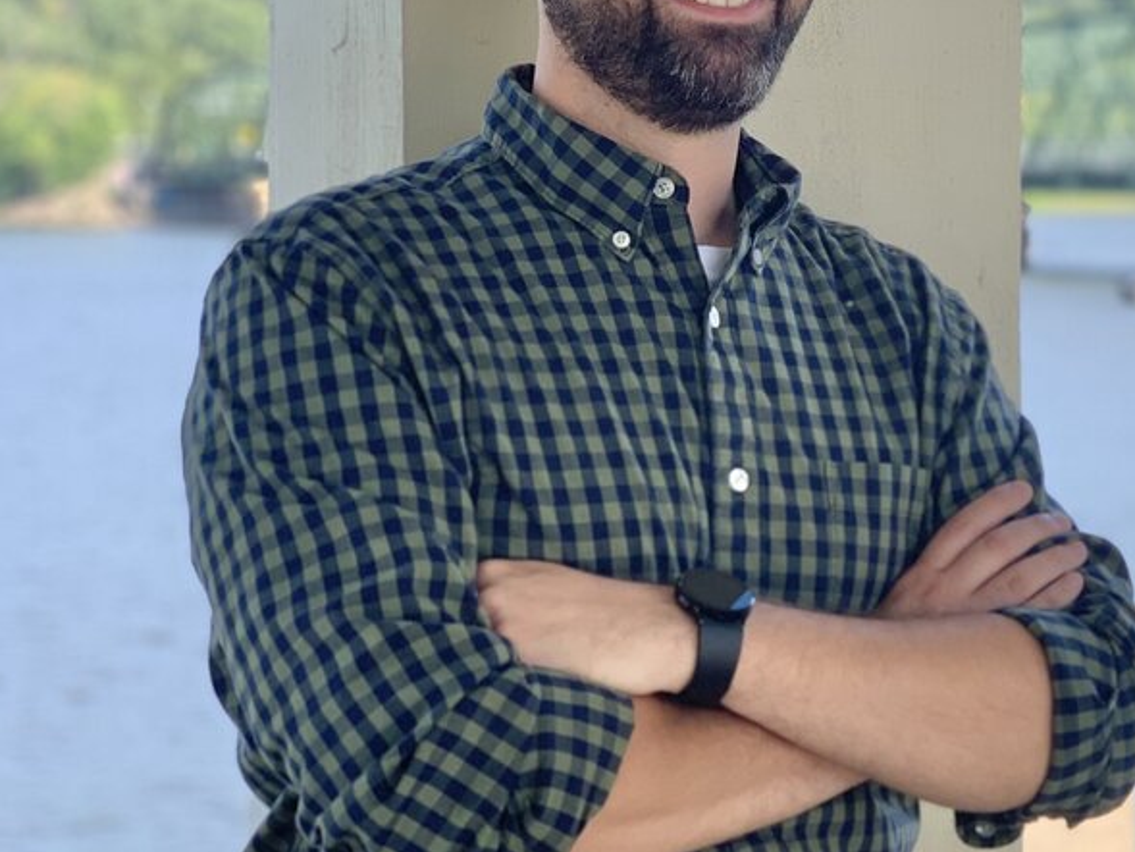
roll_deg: -1.0
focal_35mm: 106
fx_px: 3476
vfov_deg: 14.0
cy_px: 305
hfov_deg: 18.1
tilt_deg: -3.0
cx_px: 1141
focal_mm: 6
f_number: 2.4
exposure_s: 1/225
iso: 16
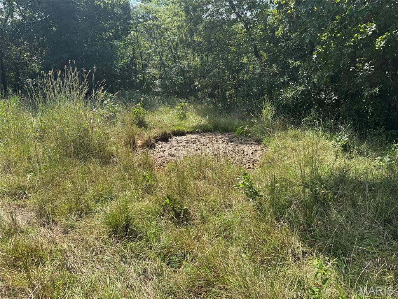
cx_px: 199
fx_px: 276
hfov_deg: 71.6
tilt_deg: -16.9
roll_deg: +2.1
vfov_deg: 56.8
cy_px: 150
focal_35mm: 24
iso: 80
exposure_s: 1/1524
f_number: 1.78
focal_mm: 6.76
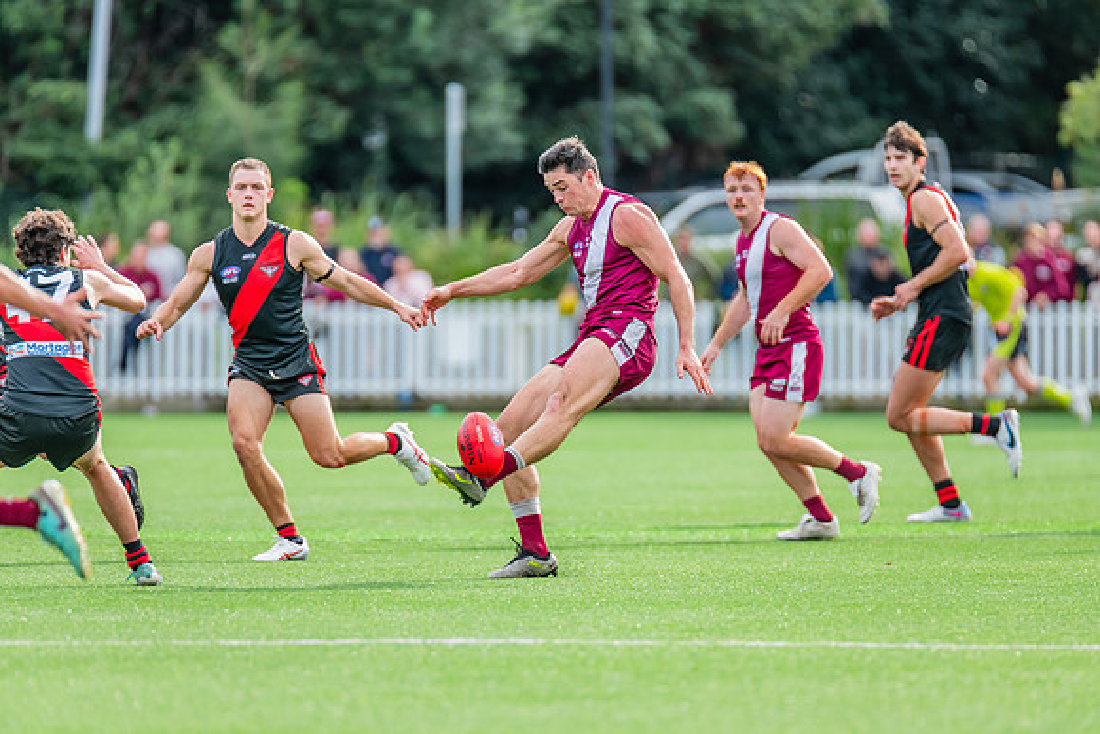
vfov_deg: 3.4
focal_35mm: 404
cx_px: 560
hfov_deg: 5.1
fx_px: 12337
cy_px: 374
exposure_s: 1/1250
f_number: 4.5
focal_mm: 380
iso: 800
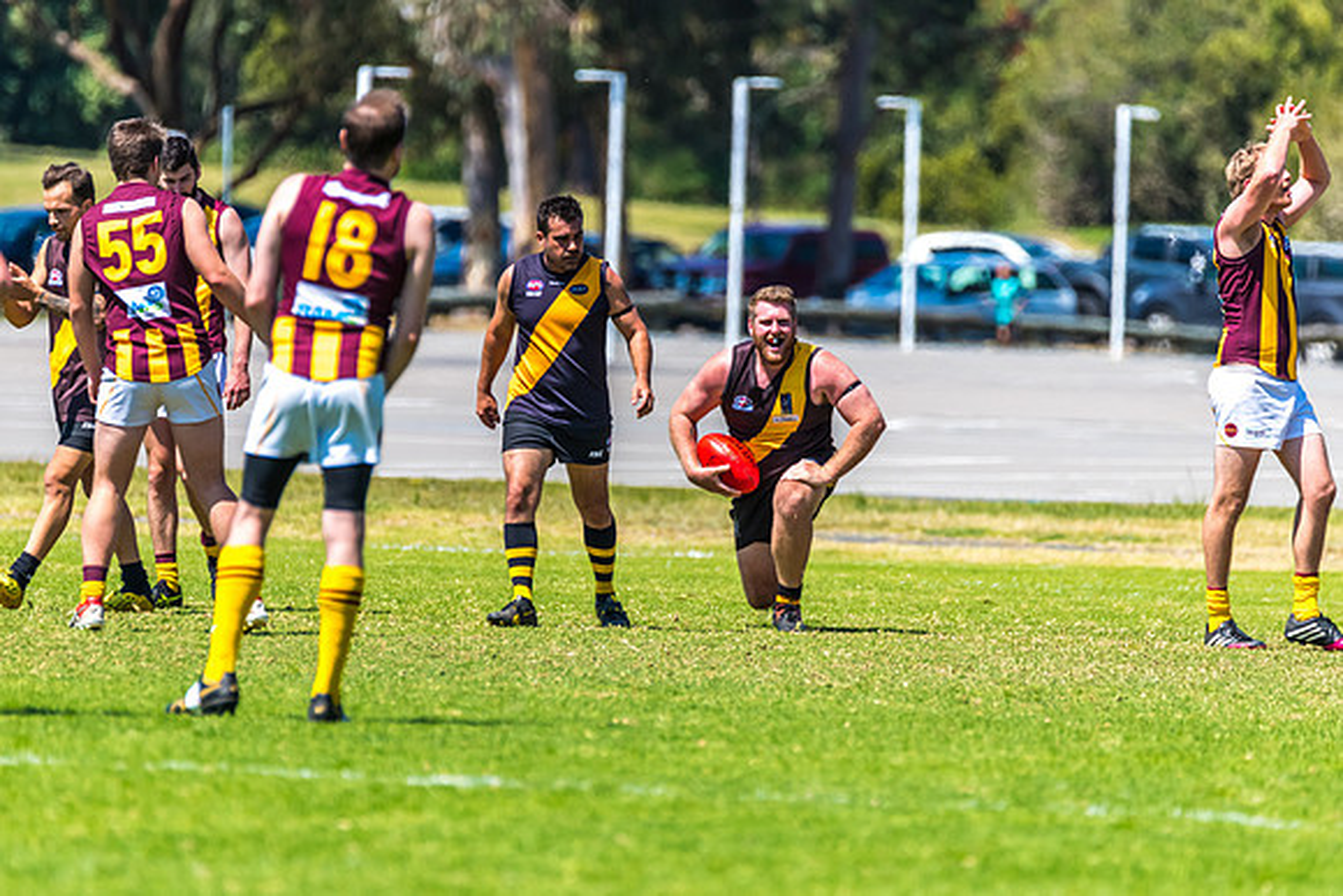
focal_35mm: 644
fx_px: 24013
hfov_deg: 3.2
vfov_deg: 2.1
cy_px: 479
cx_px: 629
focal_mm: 550
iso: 800
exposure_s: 1/2500
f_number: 6.3
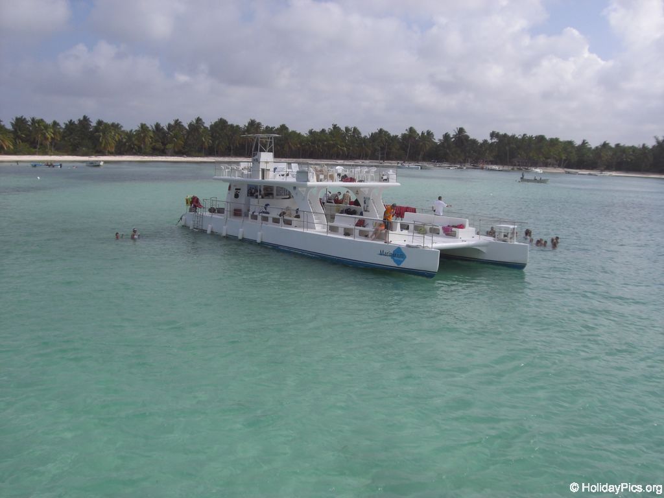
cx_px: 332
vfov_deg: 37.7
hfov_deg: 49.0
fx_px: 729
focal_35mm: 38
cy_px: 249
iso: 64
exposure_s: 1/250
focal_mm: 6.2
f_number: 8
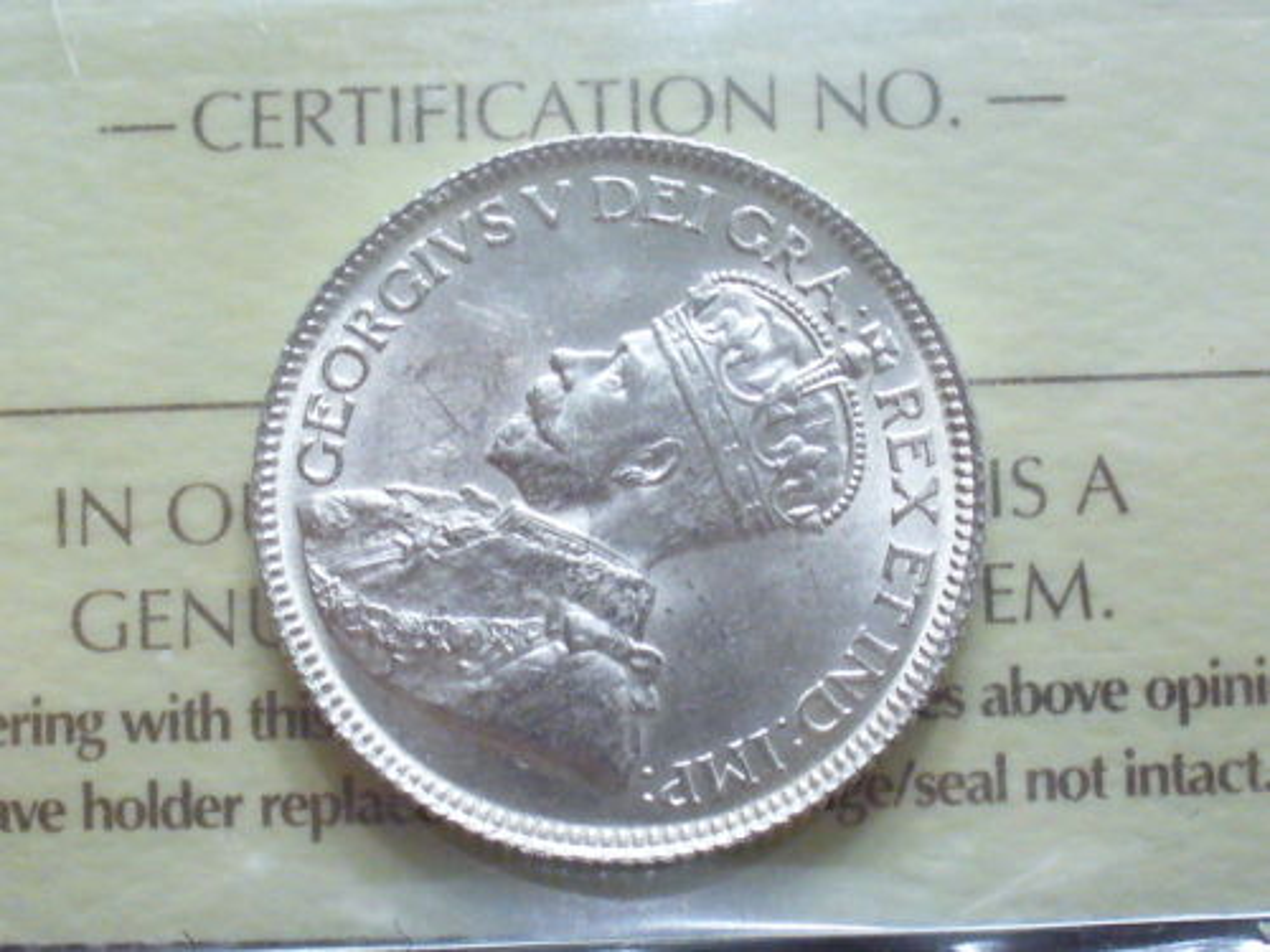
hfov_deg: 50.1
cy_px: 476
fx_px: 1357
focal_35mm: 37
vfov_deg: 38.7
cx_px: 635
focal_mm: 6.1
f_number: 2.8
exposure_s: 1/25
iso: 200
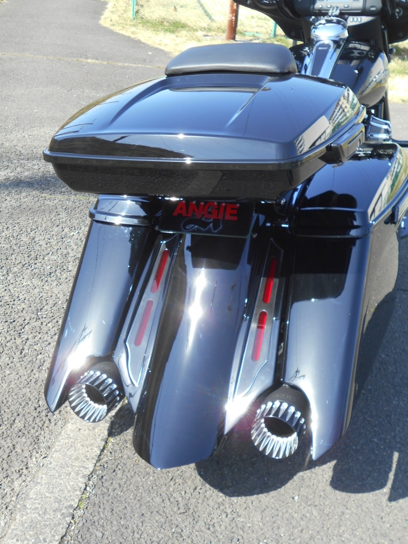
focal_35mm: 44
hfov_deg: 32.9
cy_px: 272
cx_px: 204
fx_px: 691
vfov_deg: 42.9
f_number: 4.2
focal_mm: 7.7
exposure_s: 1/250
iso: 110
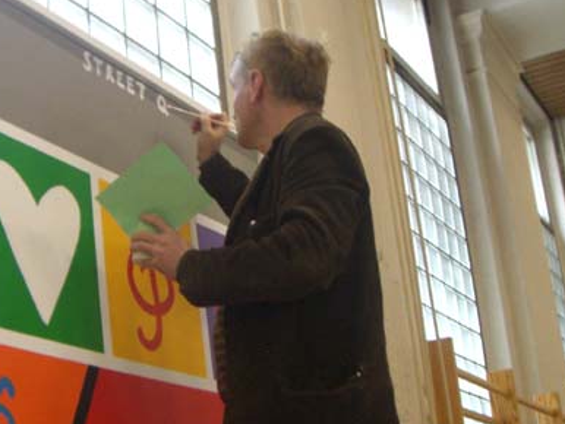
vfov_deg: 22.9
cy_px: 231
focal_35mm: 64
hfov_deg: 29.9
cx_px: 171
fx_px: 1045
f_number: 2.7
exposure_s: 1/20
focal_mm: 6.2
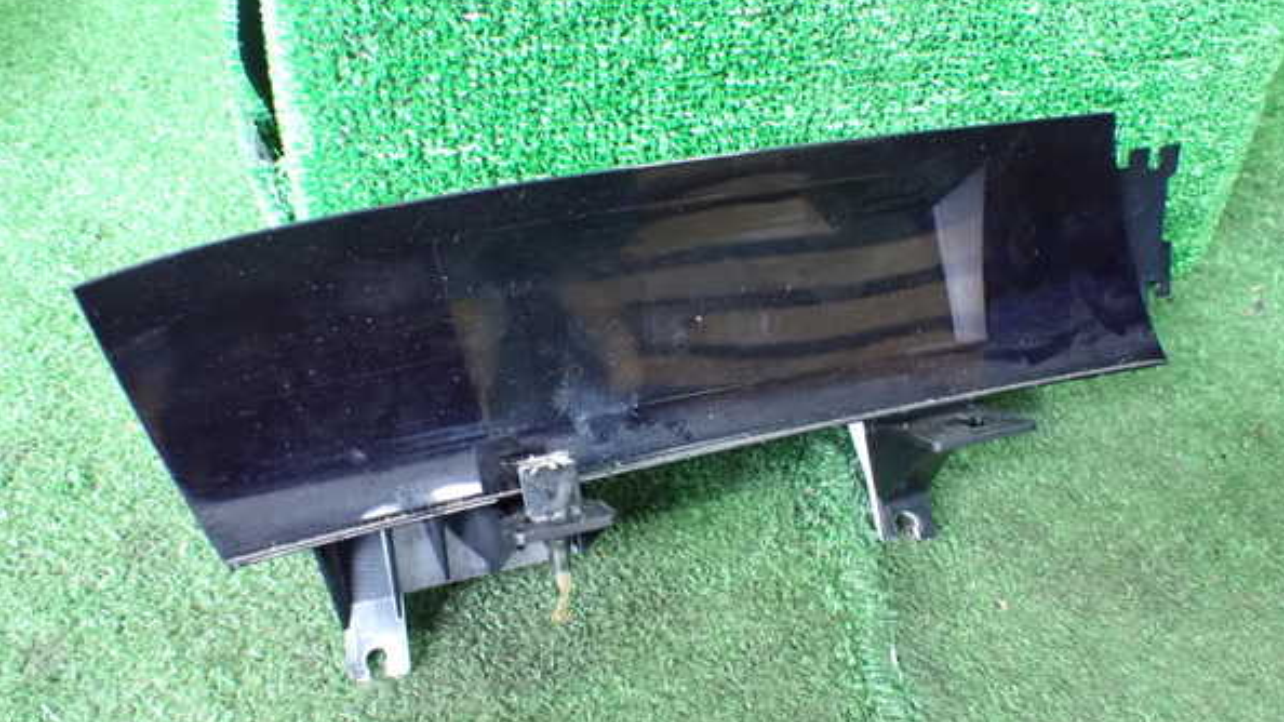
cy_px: 387
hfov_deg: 59.5
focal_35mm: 33
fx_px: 1123
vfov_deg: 35.6
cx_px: 646
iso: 1250
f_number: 2.3
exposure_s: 1/30
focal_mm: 5.4
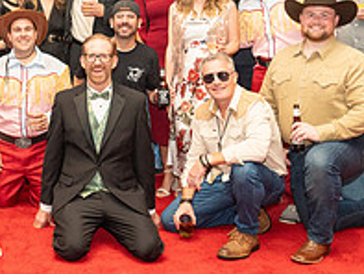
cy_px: 71
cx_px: -67
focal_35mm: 68
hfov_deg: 25.7
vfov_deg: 21.5
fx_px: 715
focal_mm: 24
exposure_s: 1/100
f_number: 5.6
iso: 1600
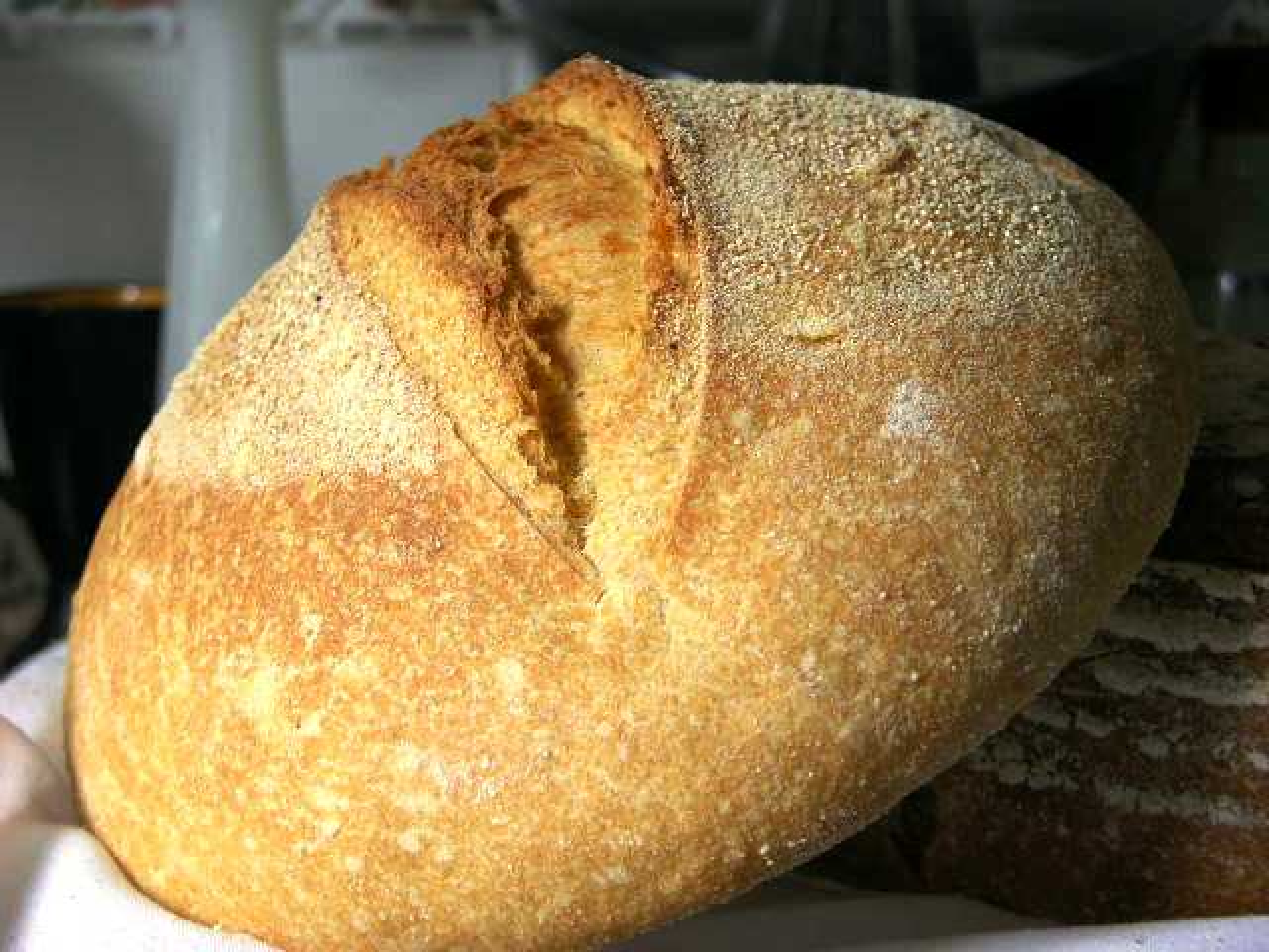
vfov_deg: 19.9
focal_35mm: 74
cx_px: 634
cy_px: 476
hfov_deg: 26.3
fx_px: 2713
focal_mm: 18.8
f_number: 3.3
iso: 50
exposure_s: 1/5.7
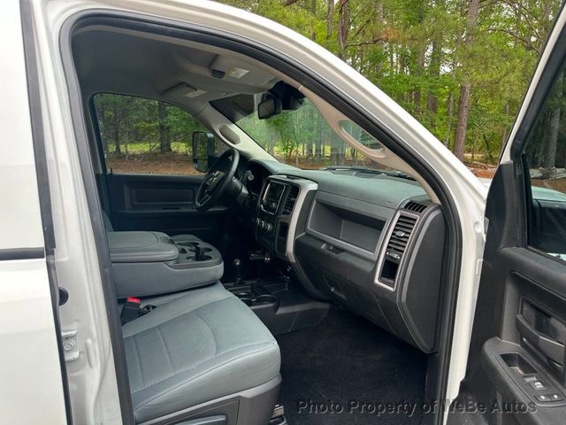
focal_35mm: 24
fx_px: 392
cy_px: 212
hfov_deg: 71.6
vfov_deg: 56.8
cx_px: 283
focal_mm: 6.86
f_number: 1.78
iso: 80
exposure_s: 1/291
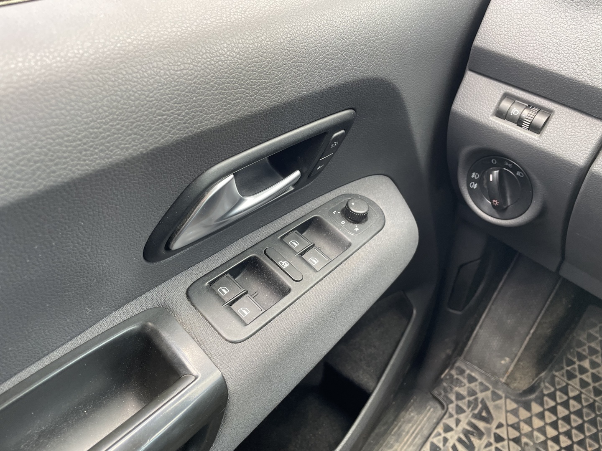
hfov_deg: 67.3
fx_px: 452
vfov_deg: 53.1
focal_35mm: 26
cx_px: 301
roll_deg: -1.1
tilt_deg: -41.1
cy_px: 226
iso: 125
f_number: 1.6
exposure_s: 1/110
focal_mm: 4.2
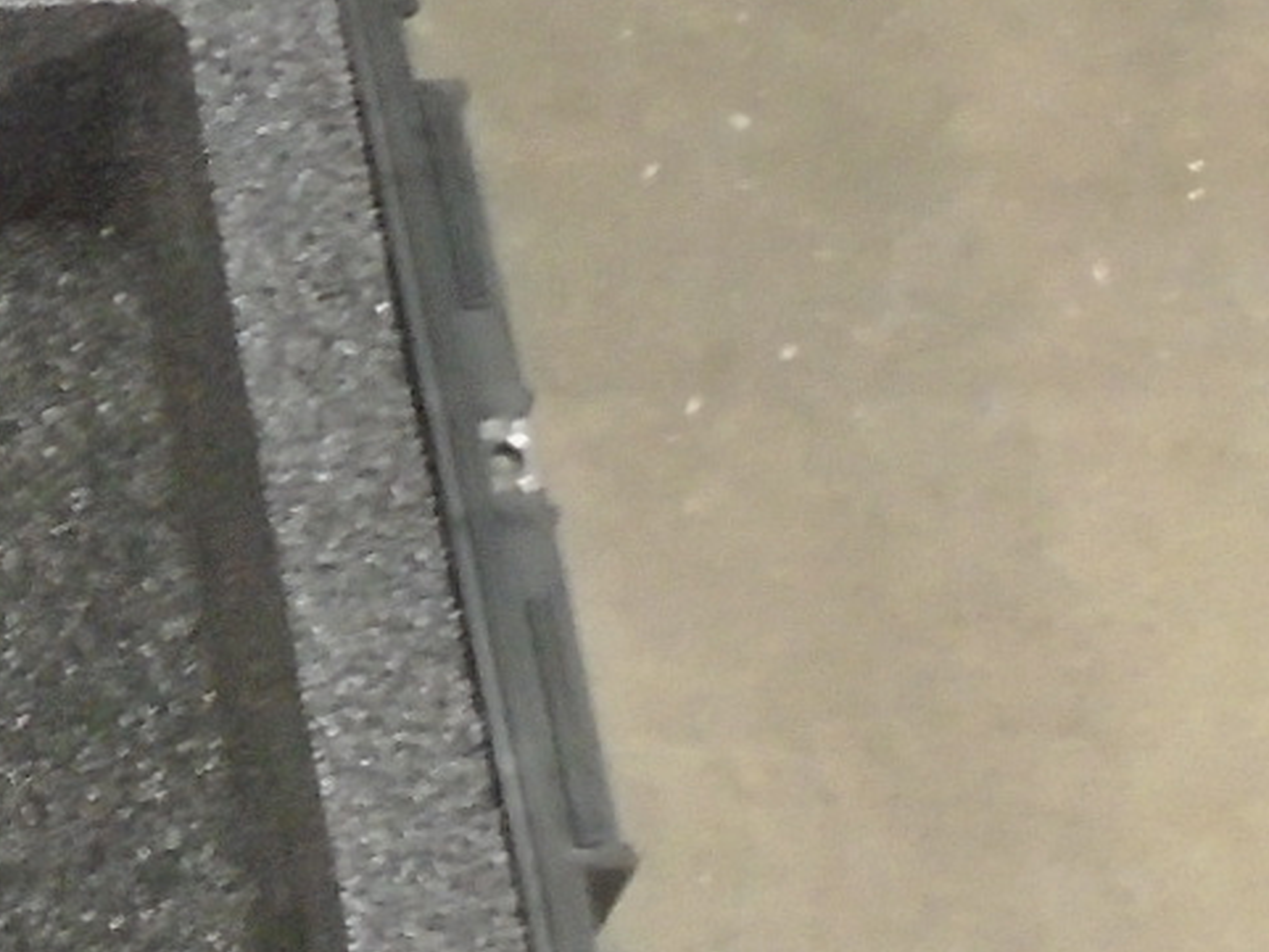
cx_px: -715
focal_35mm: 140
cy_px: -153
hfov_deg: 13.2
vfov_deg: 10.4
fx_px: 5134
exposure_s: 1/6
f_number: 3.2
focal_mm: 4.6
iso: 400
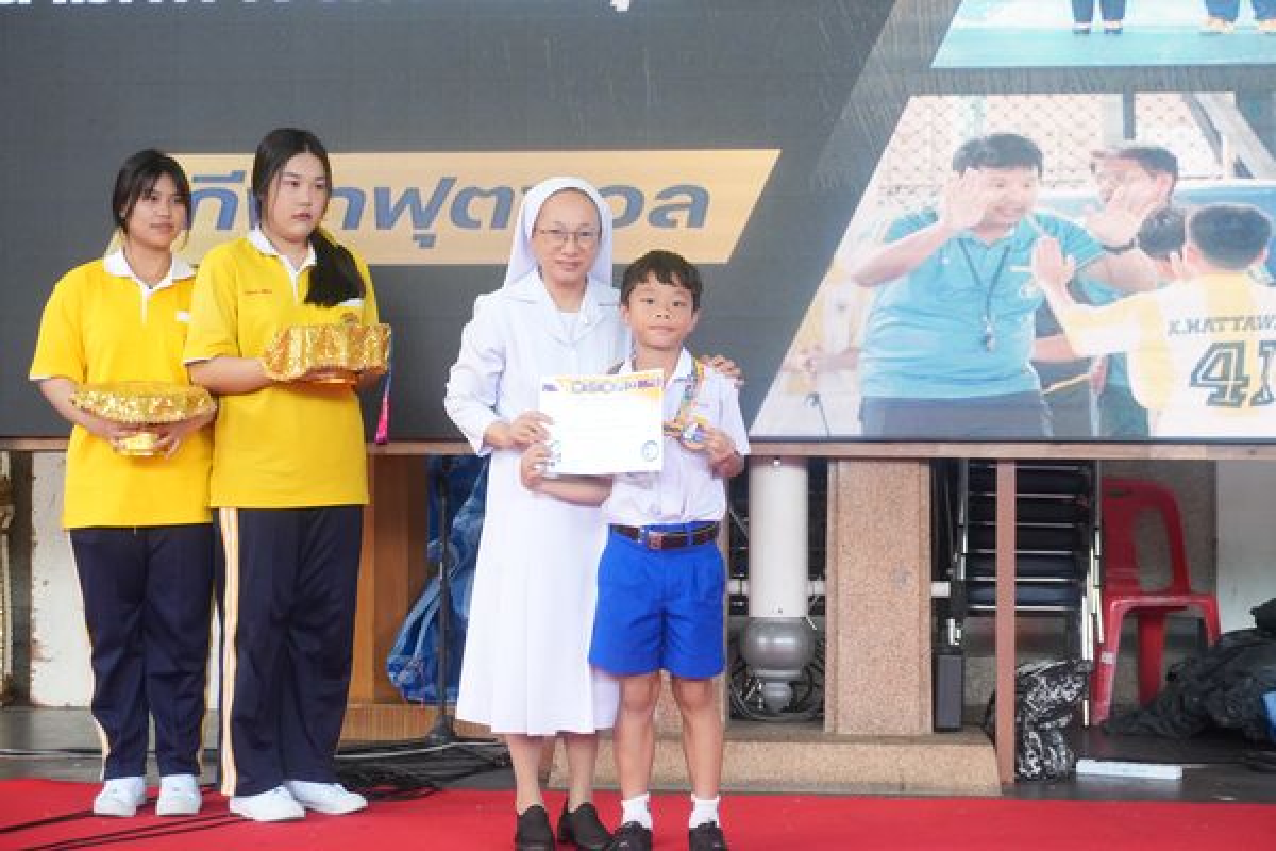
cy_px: 426
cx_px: 638
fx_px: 2233
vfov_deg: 21.6
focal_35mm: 63
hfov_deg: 31.9
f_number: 5.6
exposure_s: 1/100
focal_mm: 42
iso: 1600
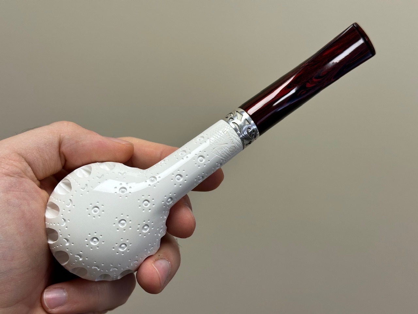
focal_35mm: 48
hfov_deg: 39.7
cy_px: 157
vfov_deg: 30.3
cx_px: 209
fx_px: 580
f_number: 1.78
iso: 50
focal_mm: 6.86
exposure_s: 1/100
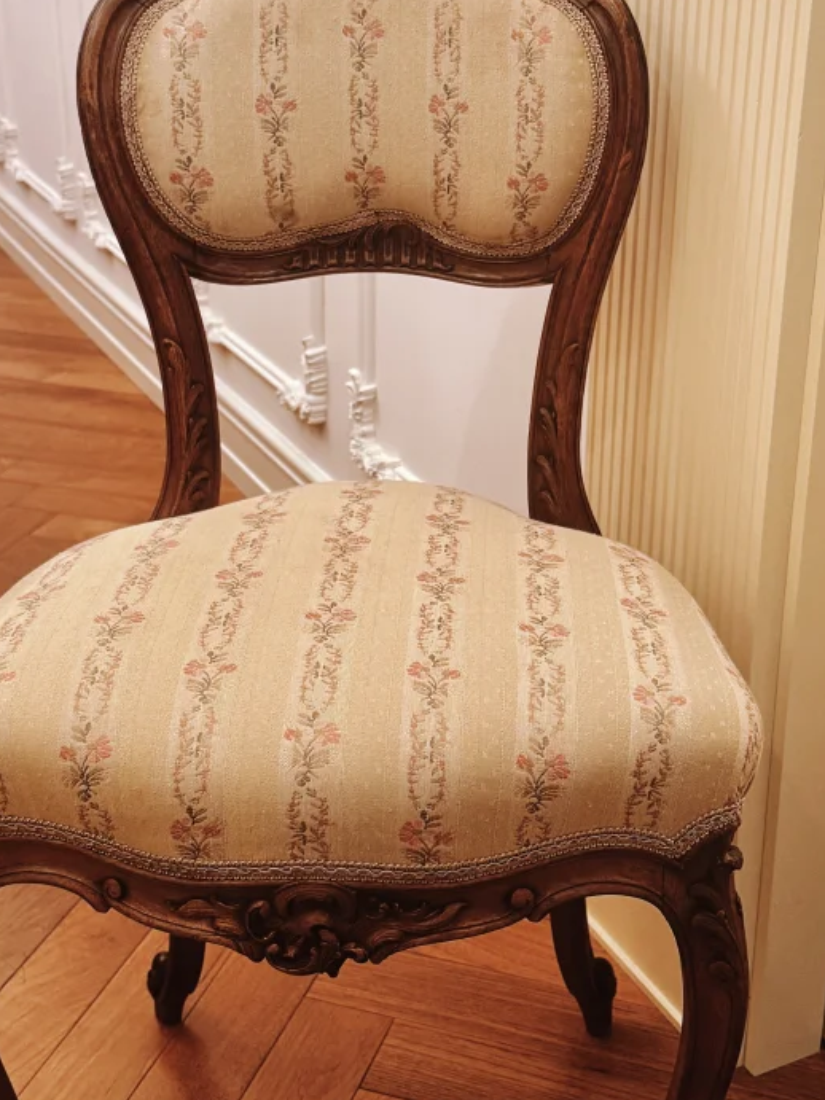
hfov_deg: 29.1
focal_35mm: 50
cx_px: 481
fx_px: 1589
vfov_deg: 38.0
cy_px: 423
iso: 200
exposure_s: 1/50
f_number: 1.78
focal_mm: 6.76
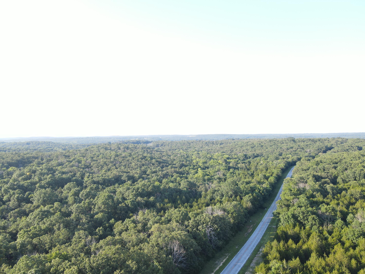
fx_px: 253
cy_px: 137
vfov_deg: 56.8
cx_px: 182
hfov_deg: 71.6
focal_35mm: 24
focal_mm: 4.5
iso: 100
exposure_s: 1/100
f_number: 2.8
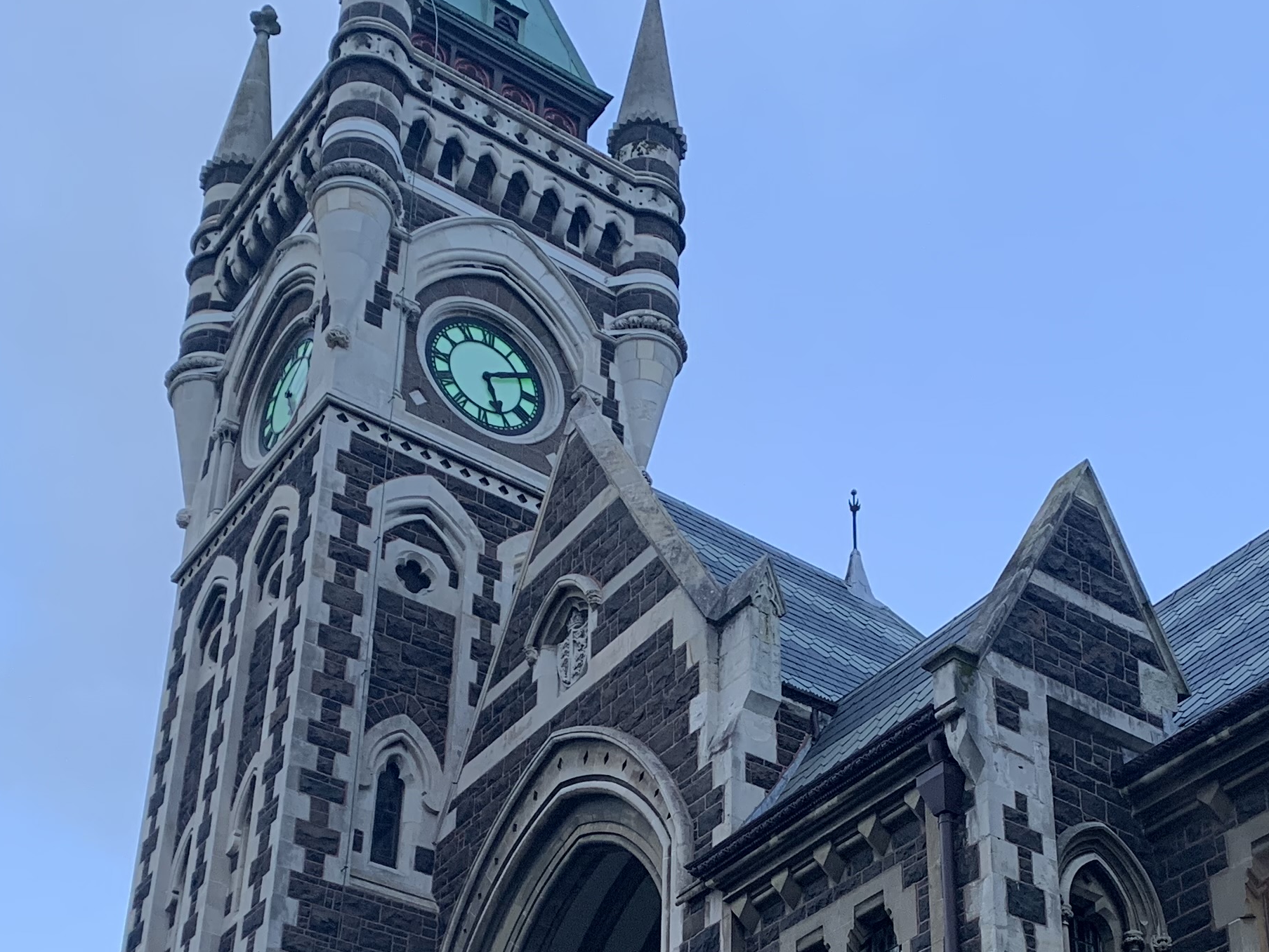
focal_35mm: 58
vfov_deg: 24.4
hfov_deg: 33.0
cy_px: 886
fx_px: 2127
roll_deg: +0.3
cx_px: 802
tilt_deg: +28.7
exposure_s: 1/60
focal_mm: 4.25
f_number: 1.8
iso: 100
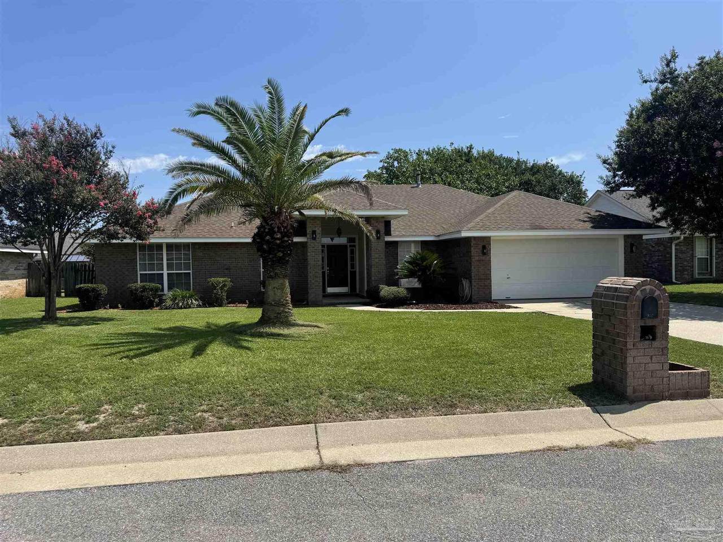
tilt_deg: -1.4
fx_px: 501
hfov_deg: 71.6
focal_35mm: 24
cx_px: 362
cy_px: 271
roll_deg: +0.9
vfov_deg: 56.8
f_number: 1.78
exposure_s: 1/5814
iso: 80
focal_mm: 6.76
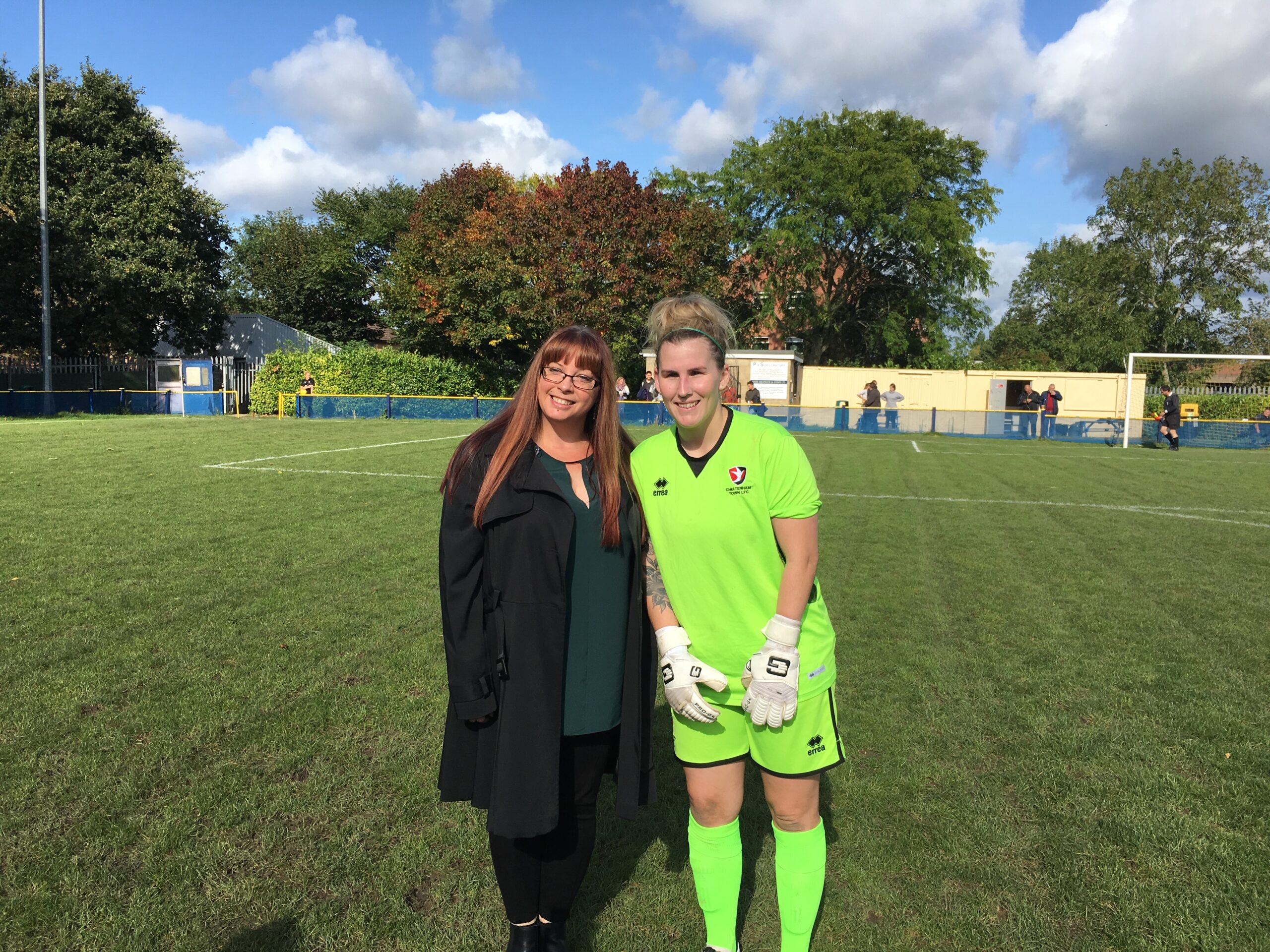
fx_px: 1064
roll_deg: -1.1
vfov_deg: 48.2
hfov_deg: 61.7
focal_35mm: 29
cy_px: 476
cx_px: 635
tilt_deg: -5.5
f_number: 2.2
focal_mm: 4.15
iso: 25
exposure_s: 1/1637
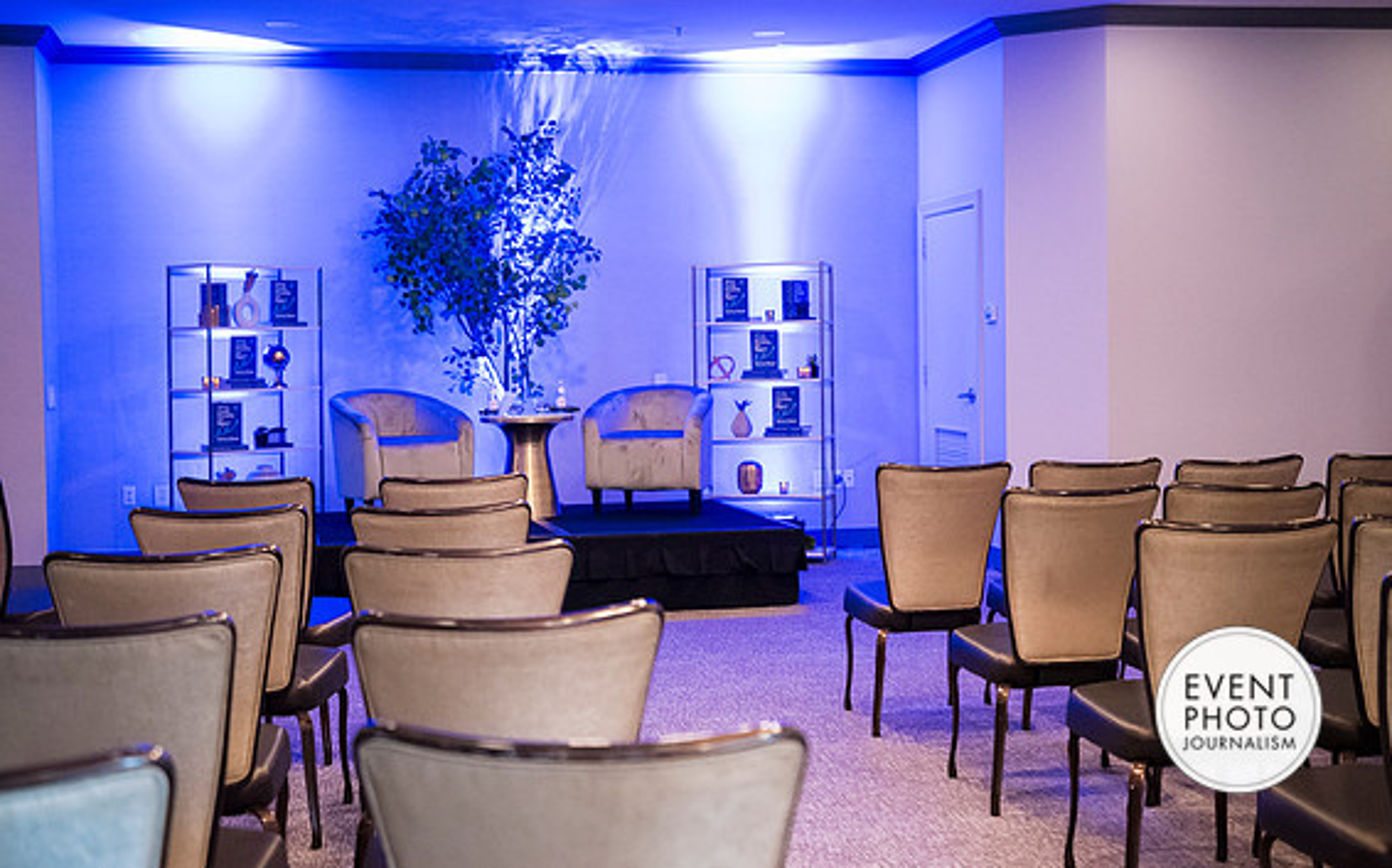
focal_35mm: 46
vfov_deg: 27.9
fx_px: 1744
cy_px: 397
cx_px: 691
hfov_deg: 43.5
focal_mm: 44
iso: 5000
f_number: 3
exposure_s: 1/200
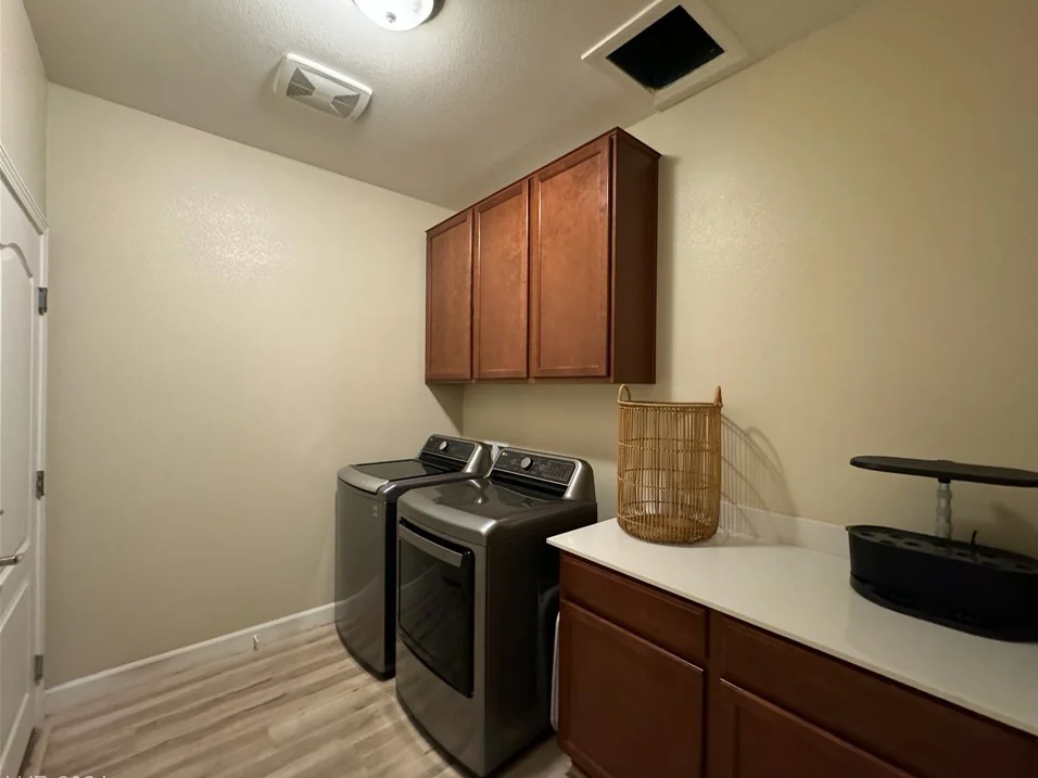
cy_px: 393
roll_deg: -0.8
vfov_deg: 81.7
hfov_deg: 98.0
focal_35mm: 15
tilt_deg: -0.4
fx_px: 450
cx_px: 555
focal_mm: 2.22
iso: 1250
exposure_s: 1/60
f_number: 2.2
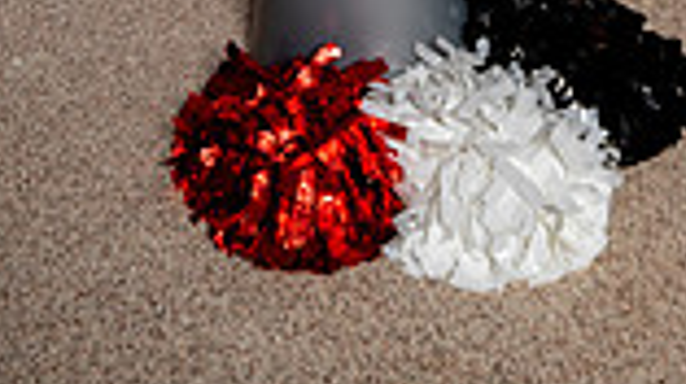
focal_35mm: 93
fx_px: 1690
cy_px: -528
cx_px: 450
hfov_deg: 22.9
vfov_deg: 11.0
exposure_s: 1/250
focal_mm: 31
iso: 100
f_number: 4.5
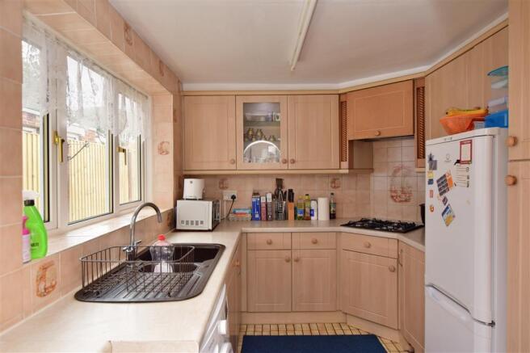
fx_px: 287
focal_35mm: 20
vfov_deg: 63.2
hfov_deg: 85.4
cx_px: 265
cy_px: 176
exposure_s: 1/40
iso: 200
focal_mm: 13
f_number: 5
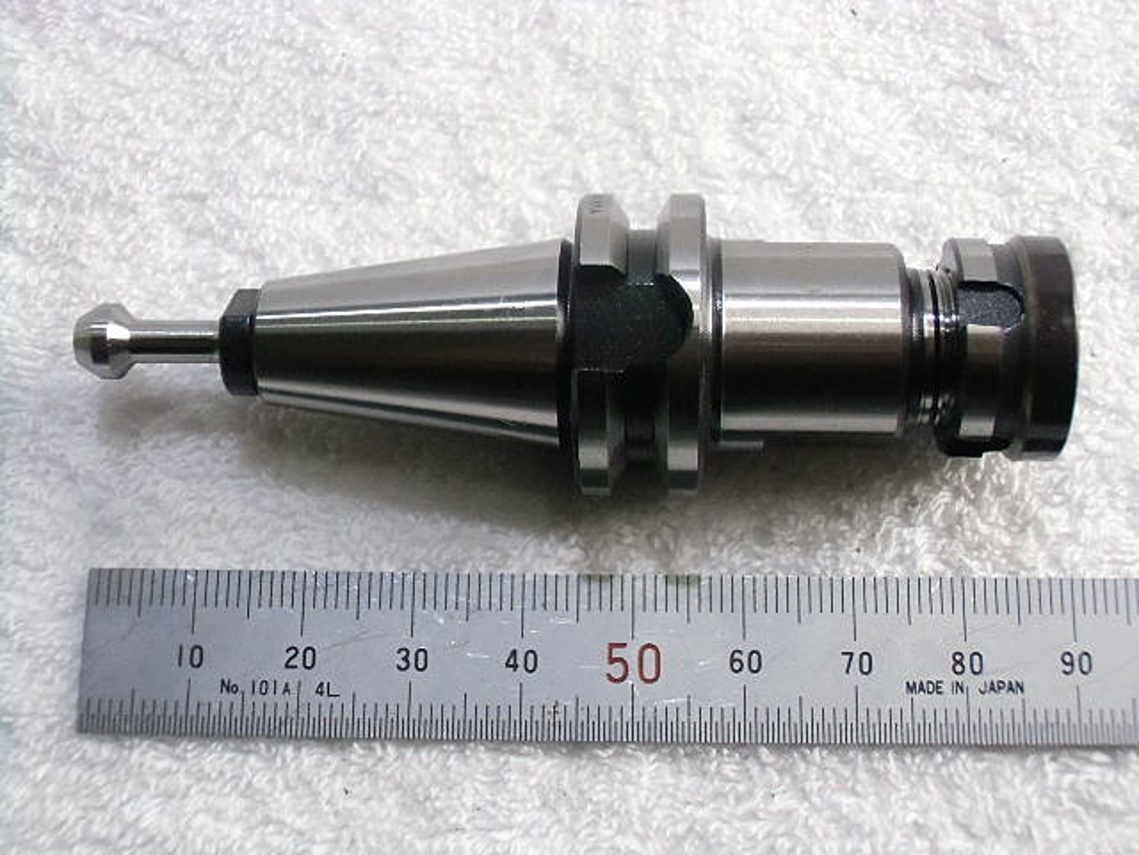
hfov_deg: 36.8
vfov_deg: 28.0
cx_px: 570
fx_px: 1711
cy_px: 428
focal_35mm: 52
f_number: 4.3
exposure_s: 1/80
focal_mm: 9.16
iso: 800
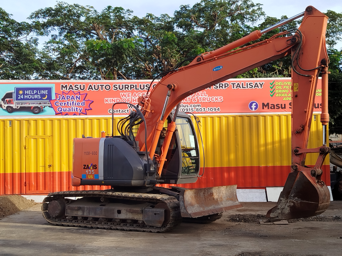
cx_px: 171
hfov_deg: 36.2
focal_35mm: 53
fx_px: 524
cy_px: 128
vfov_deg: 27.5
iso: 50
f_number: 1.7
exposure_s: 1/270
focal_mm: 5.31
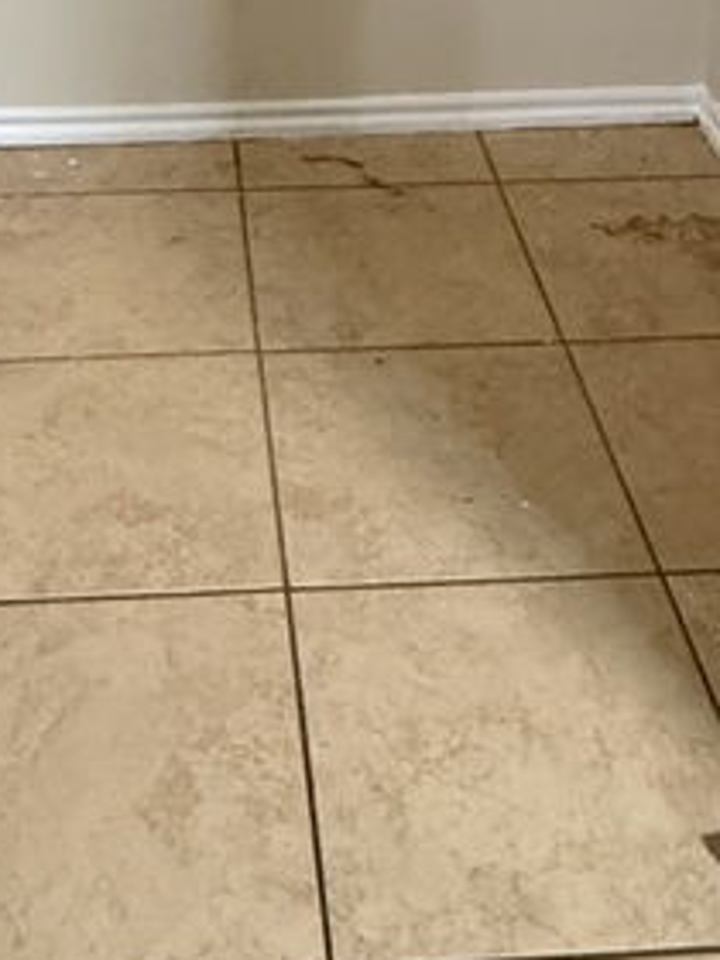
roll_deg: -1.0
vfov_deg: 28.0
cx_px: 243
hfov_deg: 26.9
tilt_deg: -9.8
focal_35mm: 54
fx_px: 1498
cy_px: -350
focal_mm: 2.22
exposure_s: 1/60
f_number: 2.2
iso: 1000
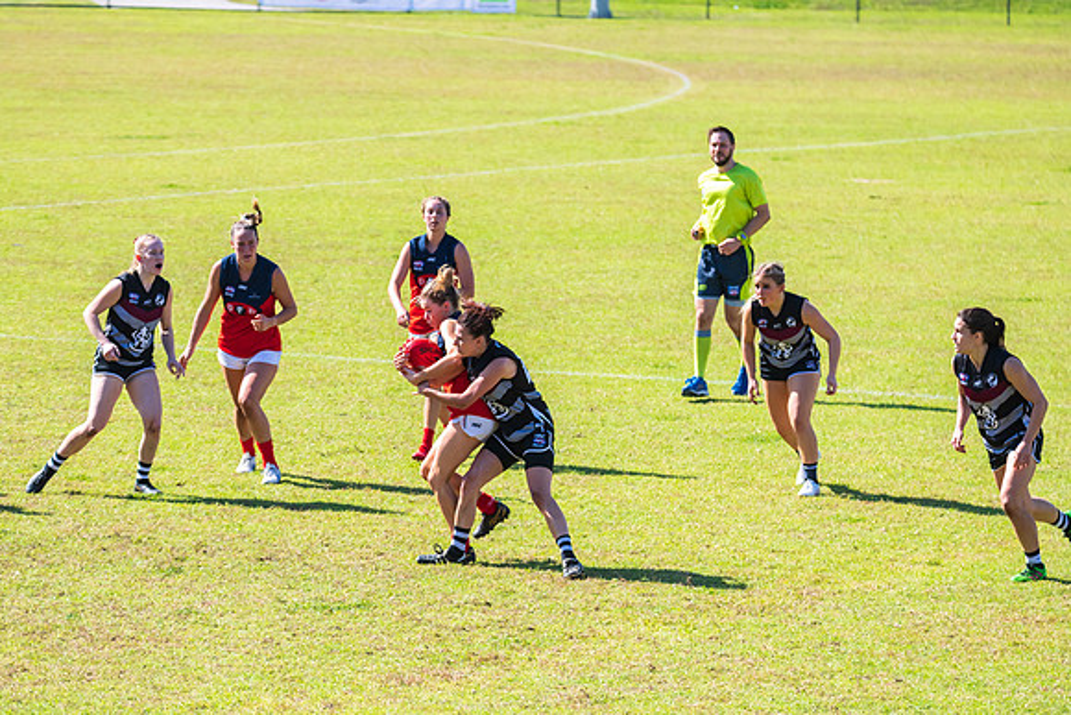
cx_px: 503
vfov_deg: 6.2
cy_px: 336
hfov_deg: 9.2
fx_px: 6626
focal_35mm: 223
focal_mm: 210
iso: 800
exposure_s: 1/2000
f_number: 7.1
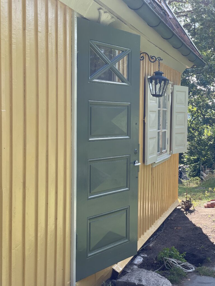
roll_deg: -0.9
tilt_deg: -3.4
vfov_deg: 36.8
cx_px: 108
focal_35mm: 52
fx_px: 431
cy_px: 143
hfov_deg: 28.0
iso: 25
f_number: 2
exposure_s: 1/211
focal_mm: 6
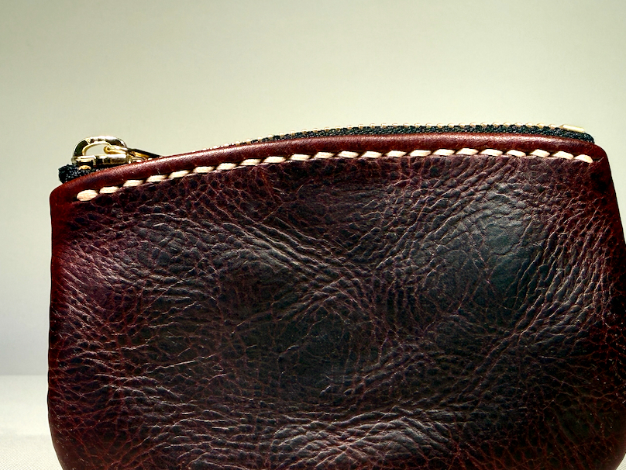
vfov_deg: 36.9
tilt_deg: -5.8
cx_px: 312
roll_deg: +0.4
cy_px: 349
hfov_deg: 49.0
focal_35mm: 38
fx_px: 687
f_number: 2.2
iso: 40
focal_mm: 2.22
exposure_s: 1/125
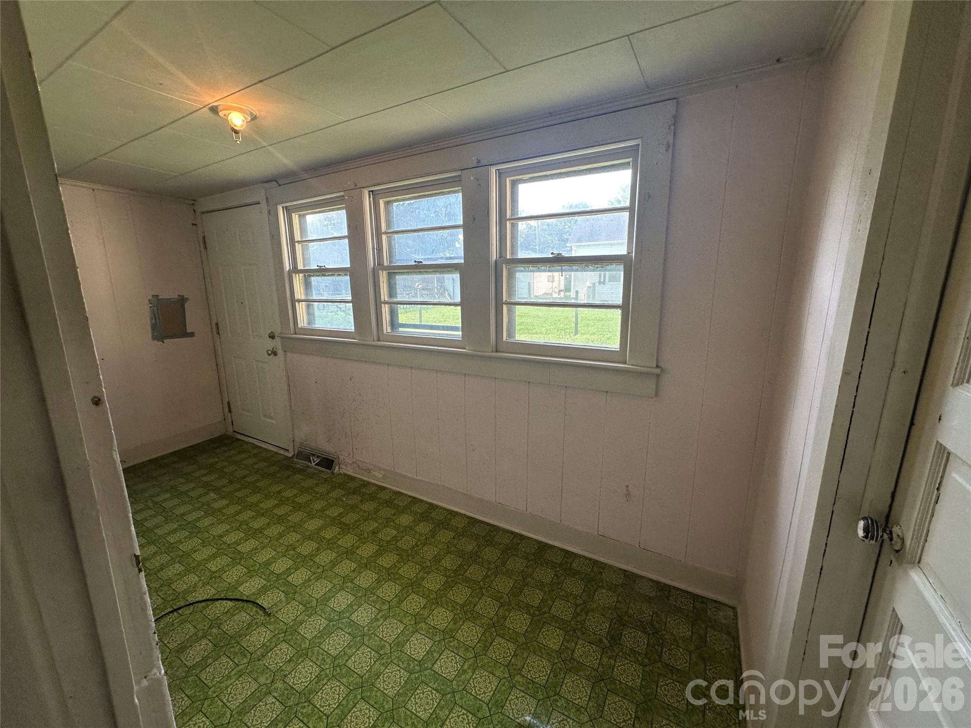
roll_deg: +0.7
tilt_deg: -12.0
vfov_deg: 85.7
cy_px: 364
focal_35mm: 14
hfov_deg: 102.1
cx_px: 486
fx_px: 393
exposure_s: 1/120
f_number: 2.2
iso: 100
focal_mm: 2.22
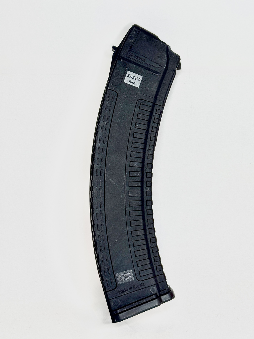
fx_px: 470
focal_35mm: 48
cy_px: 170
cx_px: 127
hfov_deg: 30.3
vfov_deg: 39.7
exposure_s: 1/216
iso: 64
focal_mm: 6.76
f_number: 1.78
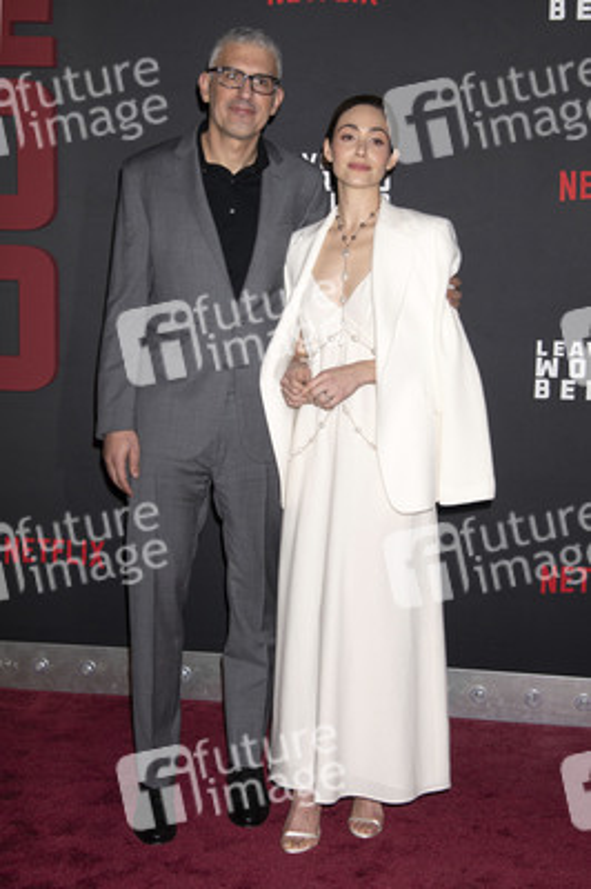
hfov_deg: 28.0
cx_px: 296
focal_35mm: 48
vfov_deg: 41.1
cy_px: 444
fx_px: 1184
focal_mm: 48
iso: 400
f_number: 5.6
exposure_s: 1/200
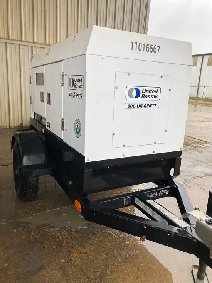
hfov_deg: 49.8
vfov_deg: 63.4
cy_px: 142
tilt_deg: -11.8
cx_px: 106
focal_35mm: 28
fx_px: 229
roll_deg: -2.2
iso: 25
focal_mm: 3.99
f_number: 1.8
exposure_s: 1/121
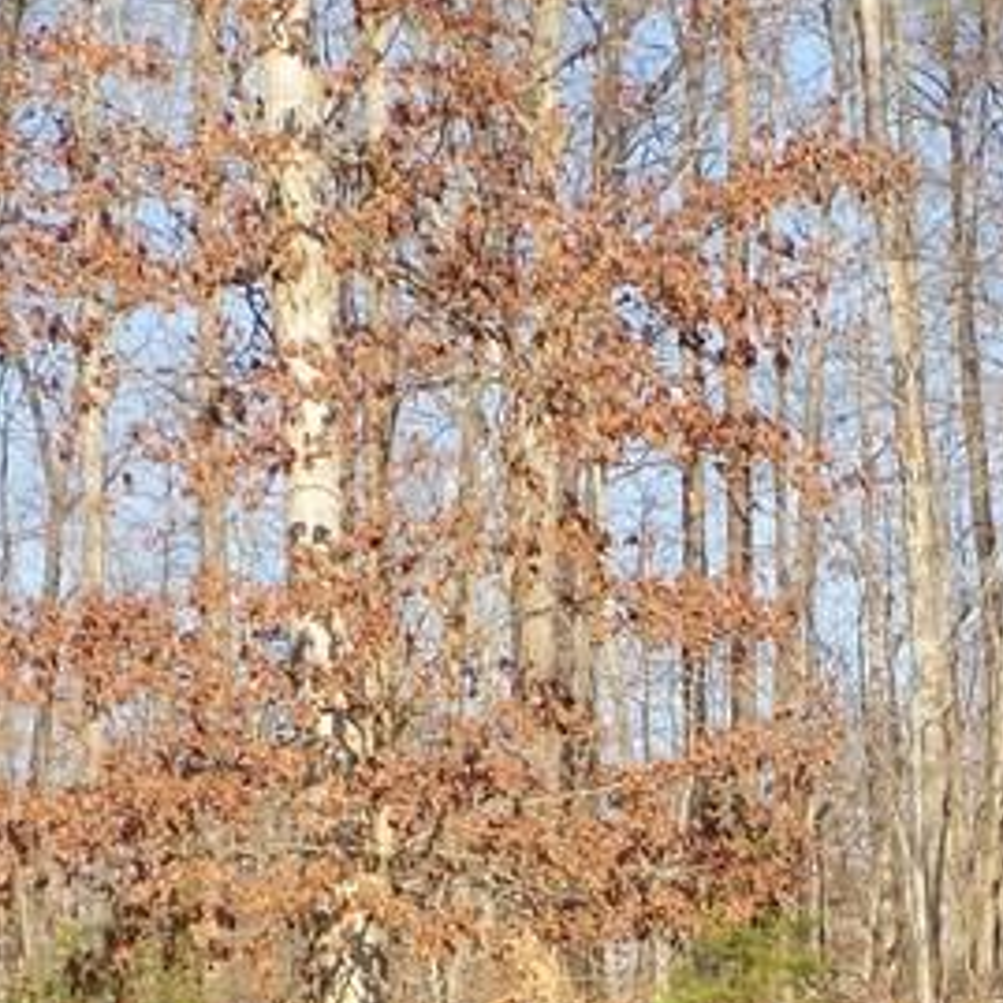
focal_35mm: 155
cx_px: 951
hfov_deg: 11.2
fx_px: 5081
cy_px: 999
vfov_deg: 11.2
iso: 80
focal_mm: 8.1
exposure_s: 1/400
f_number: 3.7
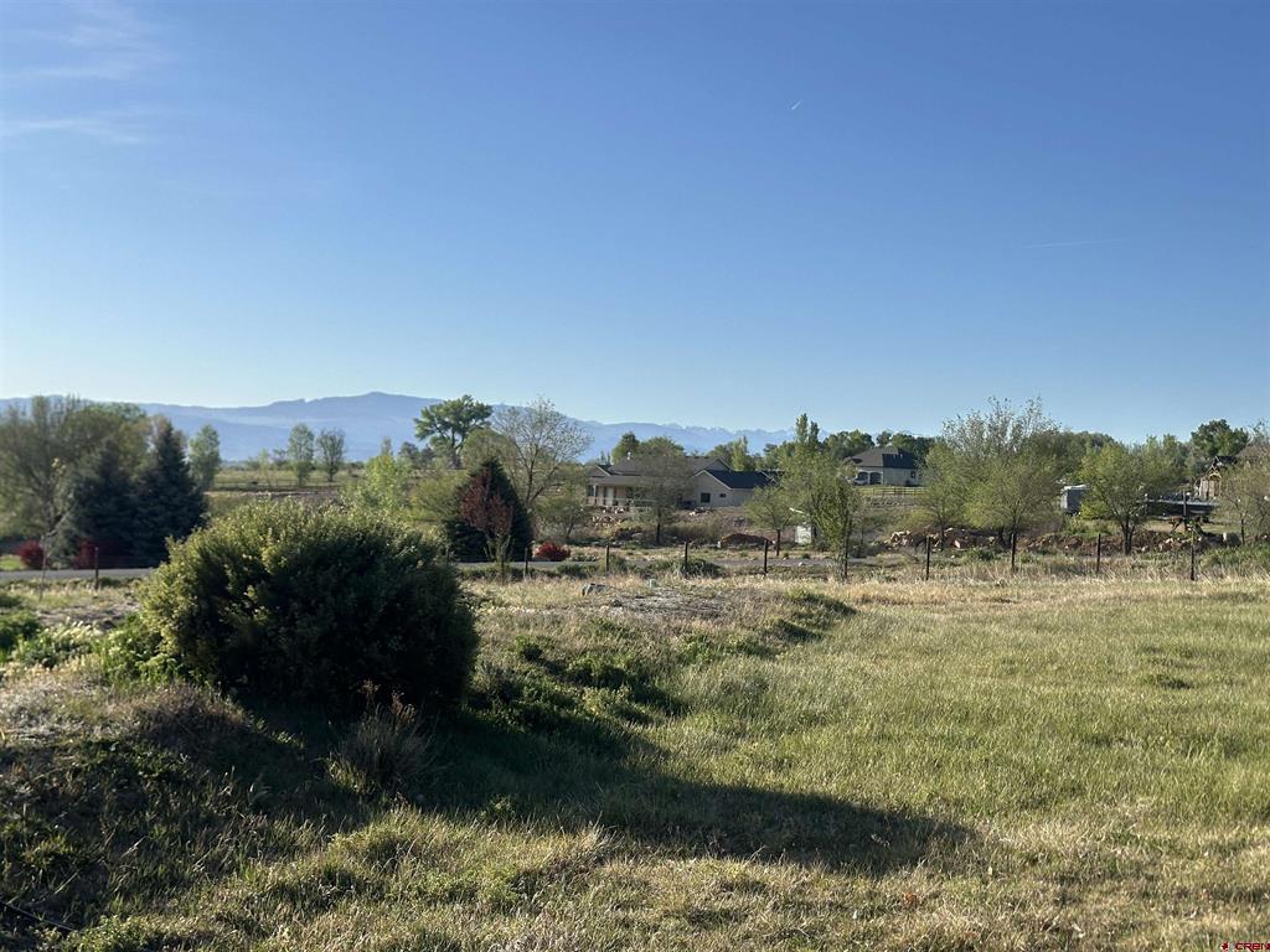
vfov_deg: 30.3
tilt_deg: -1.0
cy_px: 476
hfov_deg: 39.7
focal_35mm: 48
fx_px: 1761
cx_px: 635
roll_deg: -3.5
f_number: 1.78
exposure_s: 1/5000
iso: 64
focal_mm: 6.86
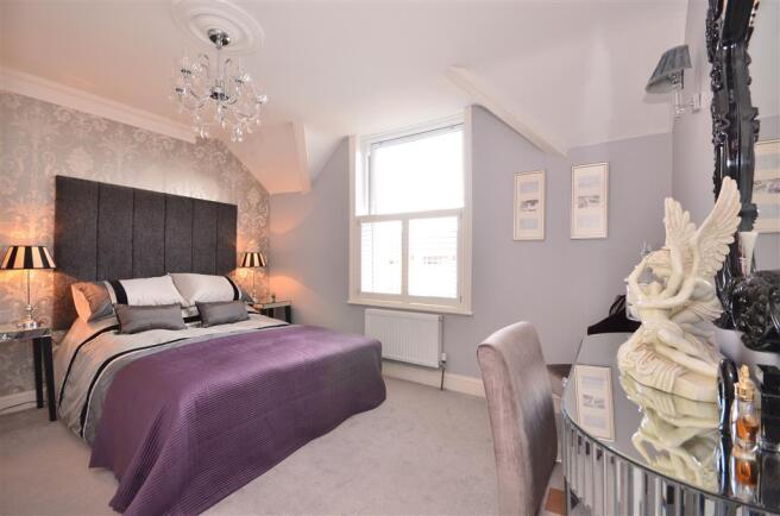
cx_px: 390
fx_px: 324
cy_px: 258
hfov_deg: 100.5
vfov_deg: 77.0
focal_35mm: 15
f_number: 8
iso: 640
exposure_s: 1/15
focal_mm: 10
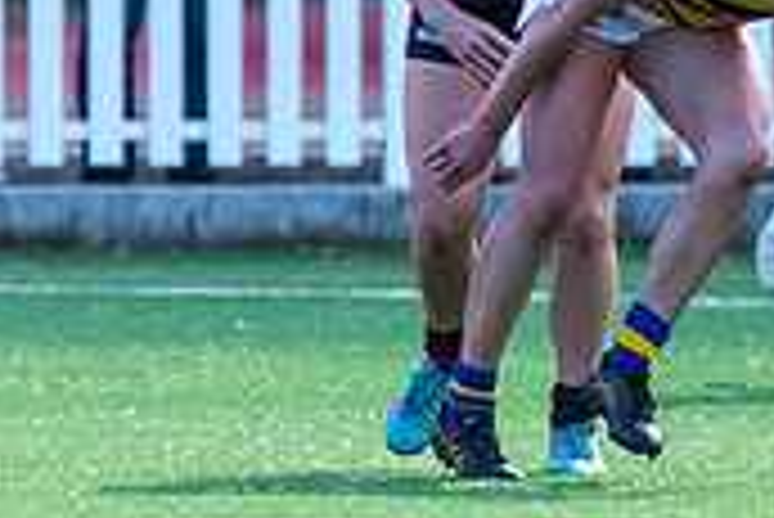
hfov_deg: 0.8
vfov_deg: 0.5
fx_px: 54569
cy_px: 272
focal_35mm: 2536
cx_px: 999
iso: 1800
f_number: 6.3
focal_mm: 600
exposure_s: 1/1600
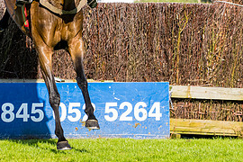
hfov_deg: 5.1
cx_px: 61
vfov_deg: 3.4
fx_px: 2754
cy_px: 25
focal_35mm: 408
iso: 200
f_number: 4
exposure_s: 1/2000
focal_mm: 85
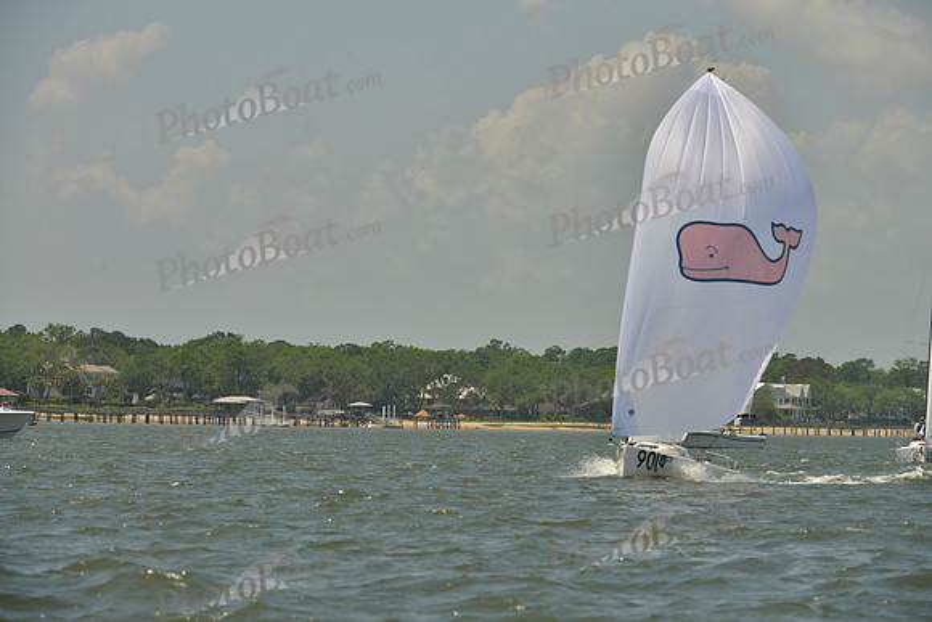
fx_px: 5697
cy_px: 311
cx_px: 466
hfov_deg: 9.4
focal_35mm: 220
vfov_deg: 6.2
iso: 280
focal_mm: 220
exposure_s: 1/1250
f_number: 10
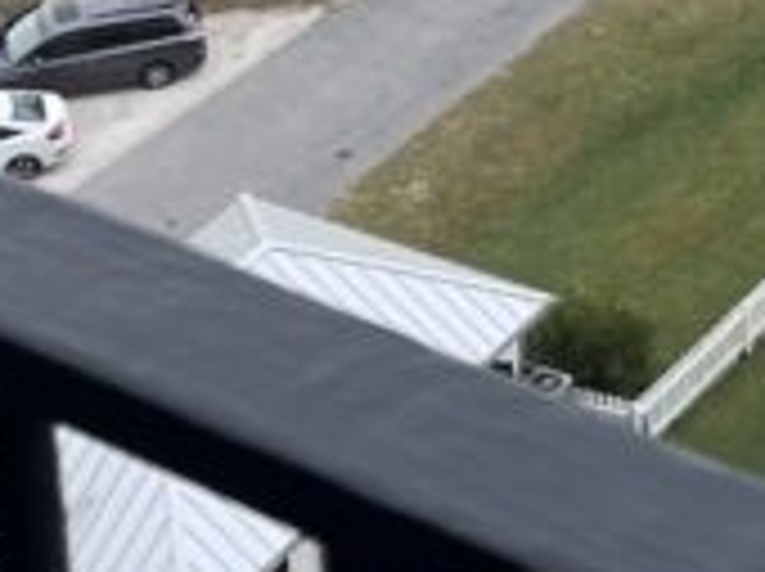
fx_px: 3465
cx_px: 945
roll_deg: +0.0
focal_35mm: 157
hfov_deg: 12.3
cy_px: -734
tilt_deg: -19.2
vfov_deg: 8.7
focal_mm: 5.1
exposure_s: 1/935
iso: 50
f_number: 1.6
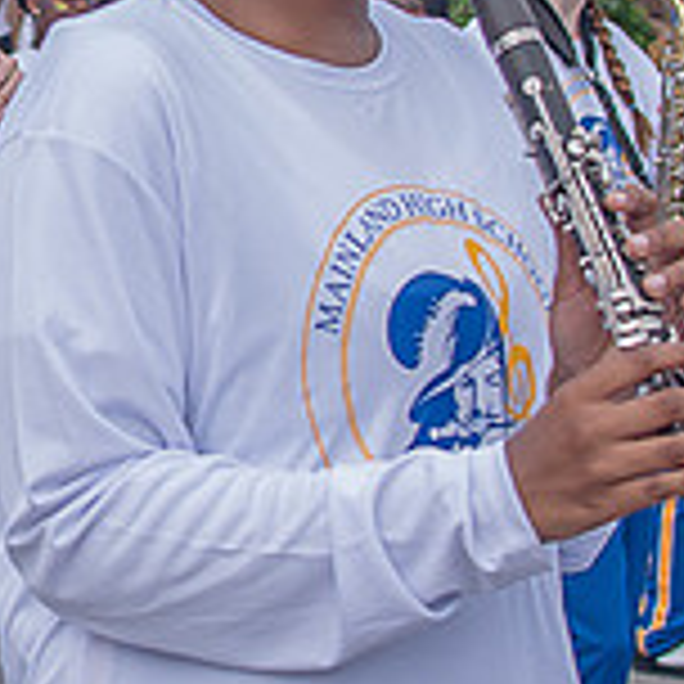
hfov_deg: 10.1
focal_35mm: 169
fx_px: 3778
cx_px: -220
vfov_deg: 10.3
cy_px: 101
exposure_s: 1/500
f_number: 4
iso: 100
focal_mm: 35
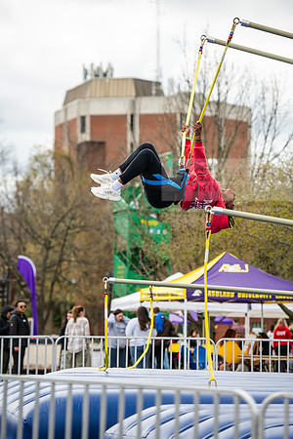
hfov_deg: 10.2
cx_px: 146
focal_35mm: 135
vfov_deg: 15.2
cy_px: 220
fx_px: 1648
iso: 125
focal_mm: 135
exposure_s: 1/800
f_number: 3.5
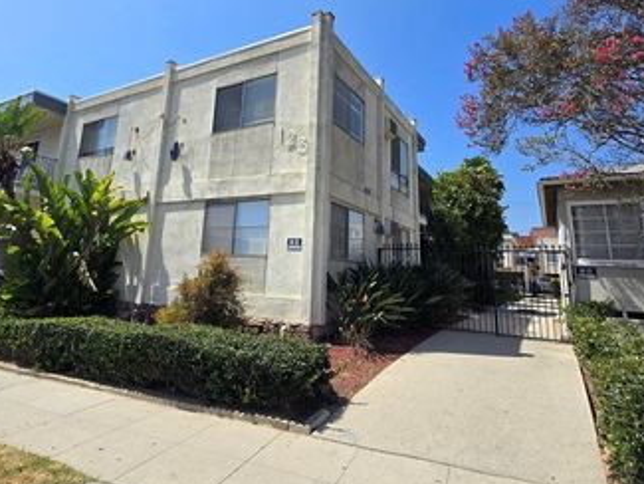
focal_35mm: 20
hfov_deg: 81.5
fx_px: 372
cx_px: 293
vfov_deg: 65.0
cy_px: 182
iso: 50
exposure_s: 1/2828
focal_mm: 2.2
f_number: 2.2
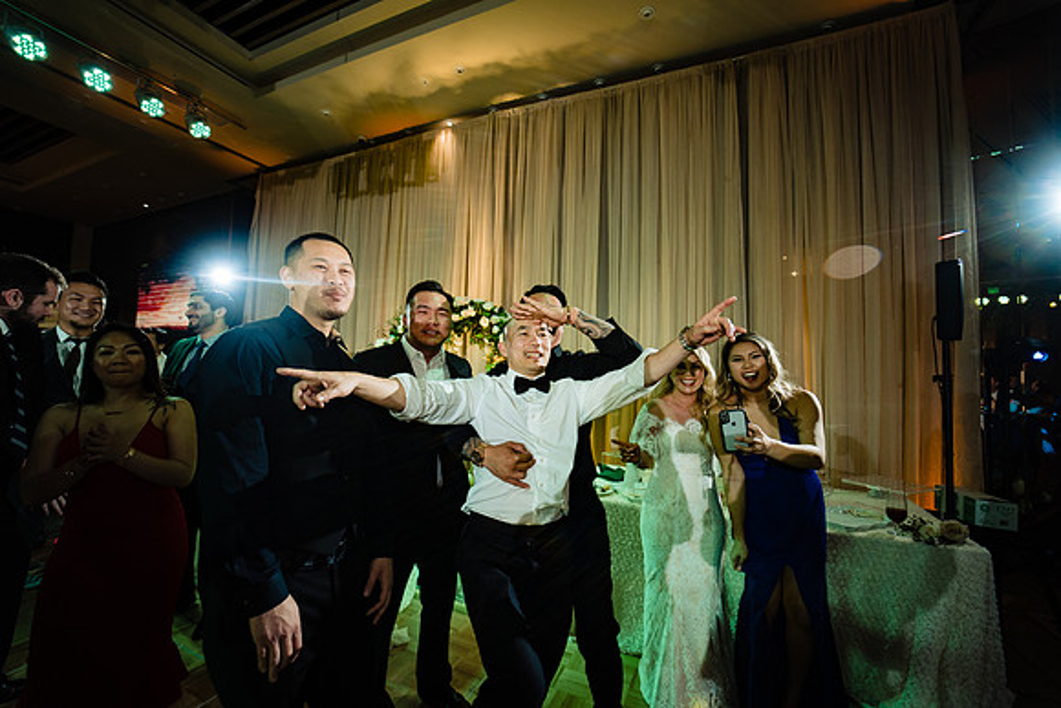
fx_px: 413
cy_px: 354
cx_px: 530
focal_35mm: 14
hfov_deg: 104.2
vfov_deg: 81.2
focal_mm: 14
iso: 800
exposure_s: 1/160
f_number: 2.8
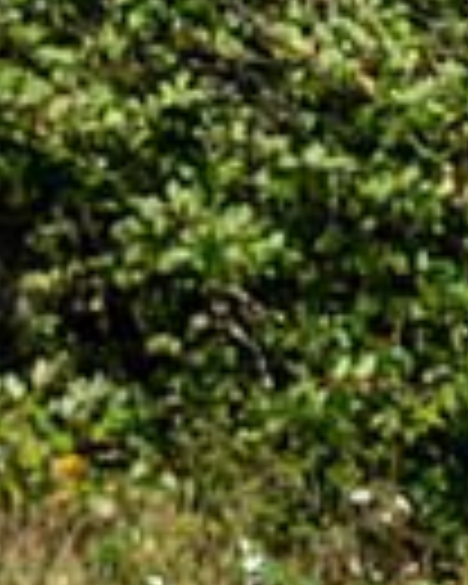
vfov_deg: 4.1
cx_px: -608
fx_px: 8120
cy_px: 281
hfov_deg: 3.3
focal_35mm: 469
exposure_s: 1/2500
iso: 160
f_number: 3.2
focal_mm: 112
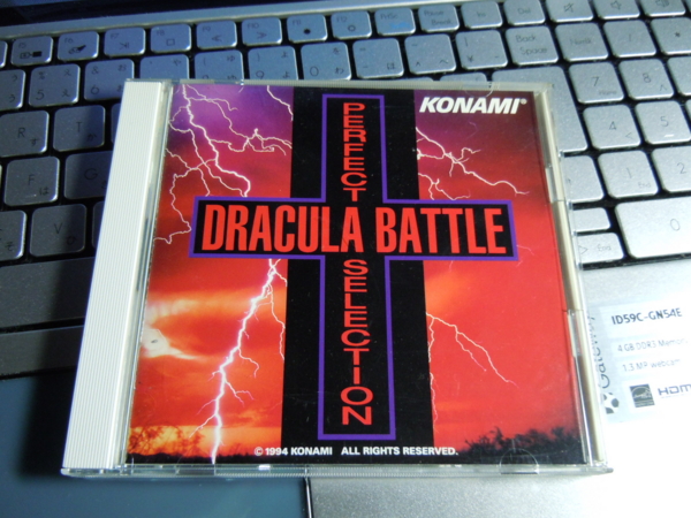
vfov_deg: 46.8
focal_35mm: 30
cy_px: 259
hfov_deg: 60.0
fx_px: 599
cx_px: 346
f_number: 3.5
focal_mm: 5.4
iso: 400
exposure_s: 1/10
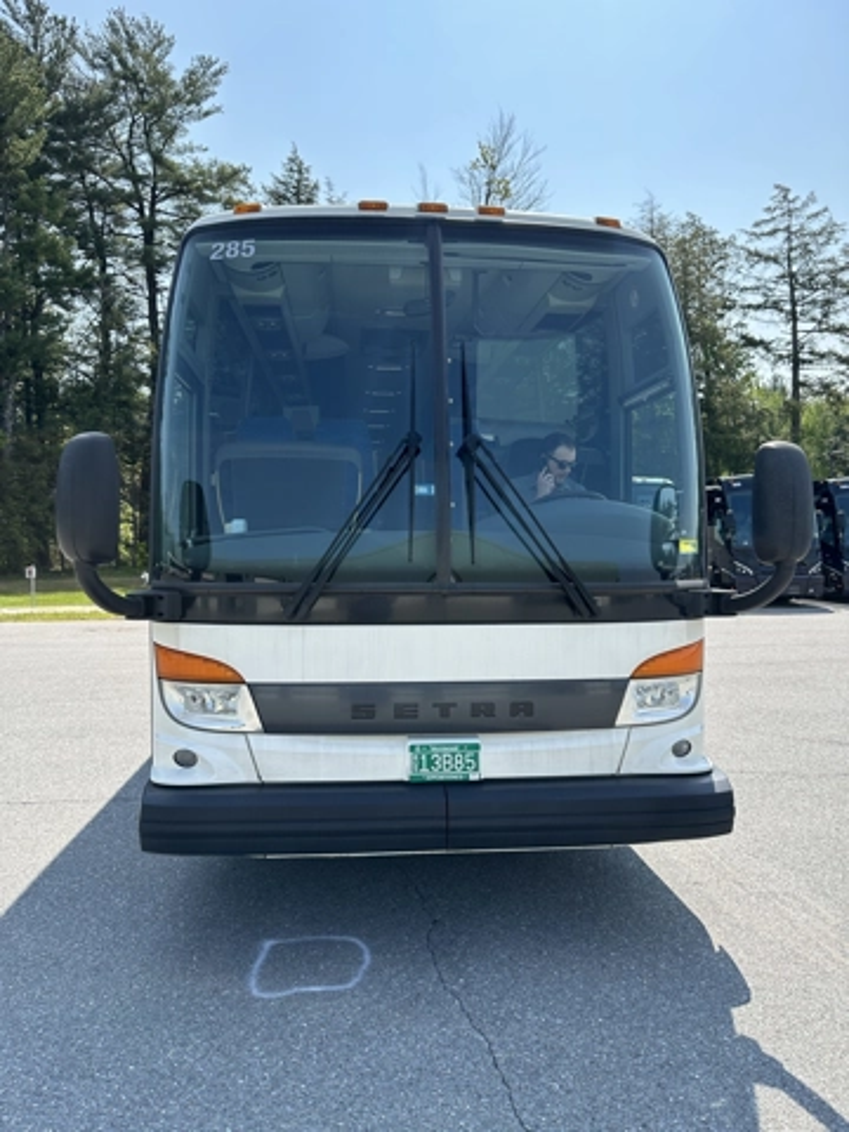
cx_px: 424
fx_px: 785
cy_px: 566
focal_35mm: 24
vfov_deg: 71.6
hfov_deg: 56.8
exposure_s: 1/2660
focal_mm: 6.86
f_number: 1.78
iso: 80
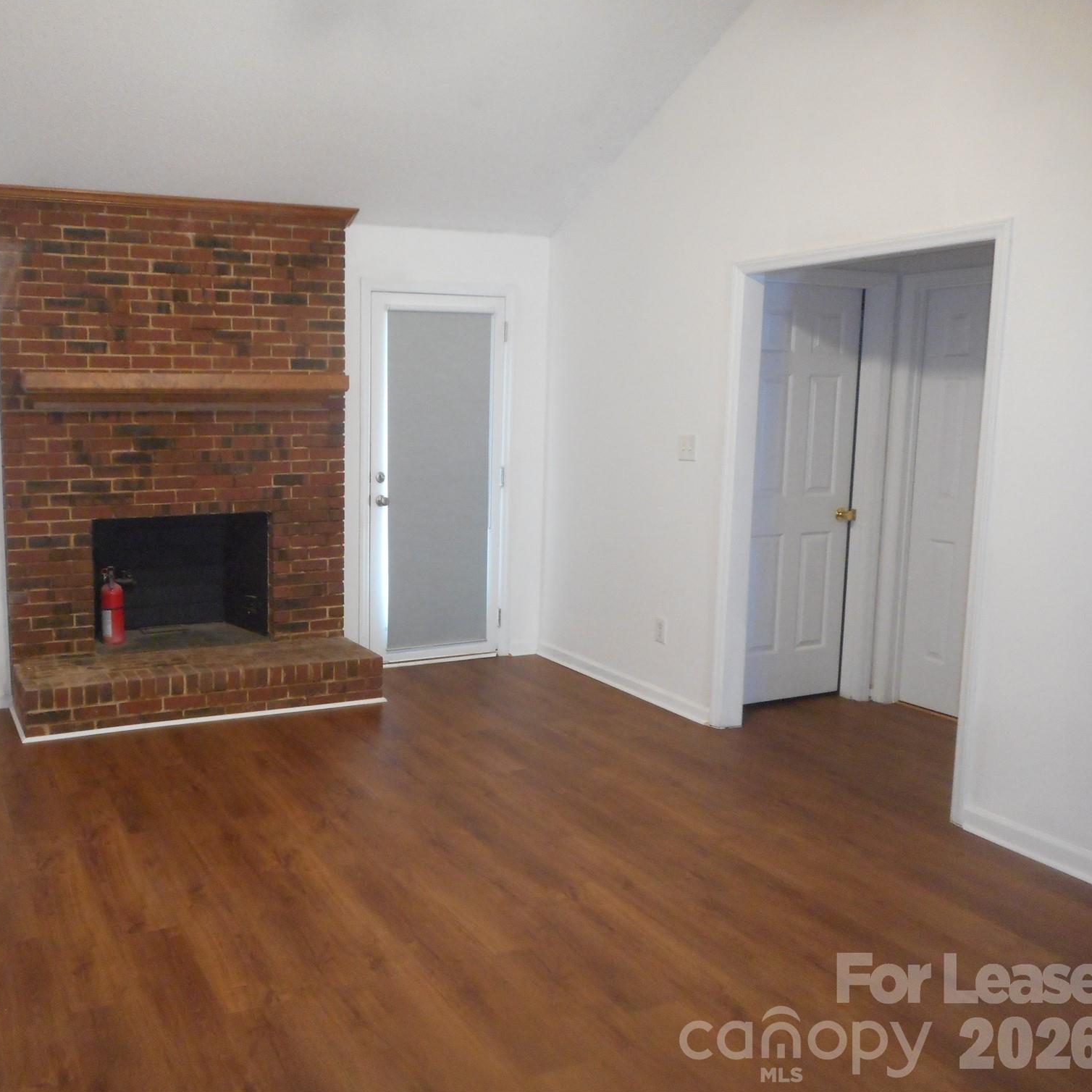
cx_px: 374
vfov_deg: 54.0
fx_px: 1071
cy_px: 539
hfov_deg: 53.1
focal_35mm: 30
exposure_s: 1/25
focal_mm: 4.5
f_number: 3.7
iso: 400
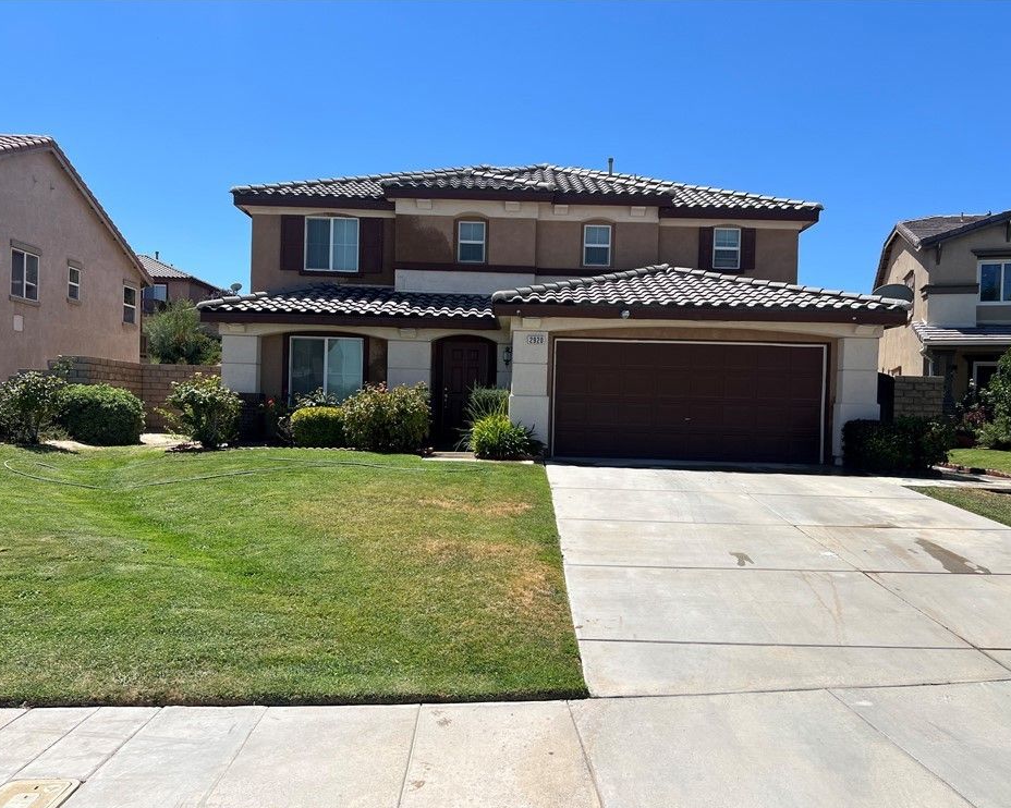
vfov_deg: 51.5
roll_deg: -0.1
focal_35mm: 28
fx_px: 838
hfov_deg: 62.2
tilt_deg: -0.6
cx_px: 514
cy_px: 416
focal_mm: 5.7
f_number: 1.5
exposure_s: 1/5076
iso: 50
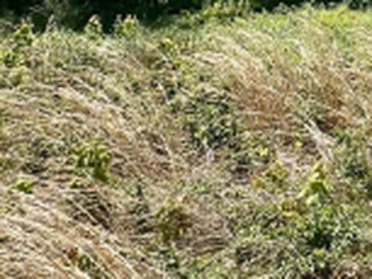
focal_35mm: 61
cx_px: 663
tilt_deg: +5.2
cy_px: -73
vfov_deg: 21.9
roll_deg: -0.4
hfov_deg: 21.4
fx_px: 656
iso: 40
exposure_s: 1/1092
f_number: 2.2
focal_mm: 2.22
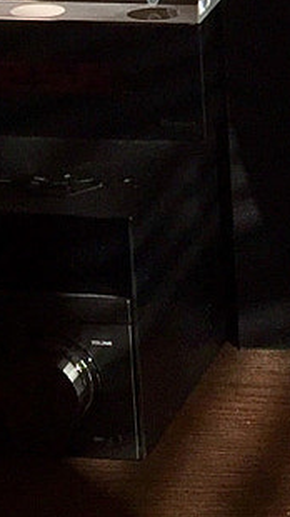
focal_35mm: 163
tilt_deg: -10.6
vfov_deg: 12.0
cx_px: 777
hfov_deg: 6.9
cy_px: -452
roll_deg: +0.3
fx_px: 2232
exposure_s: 1/527
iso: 32
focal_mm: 4.15
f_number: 2.2
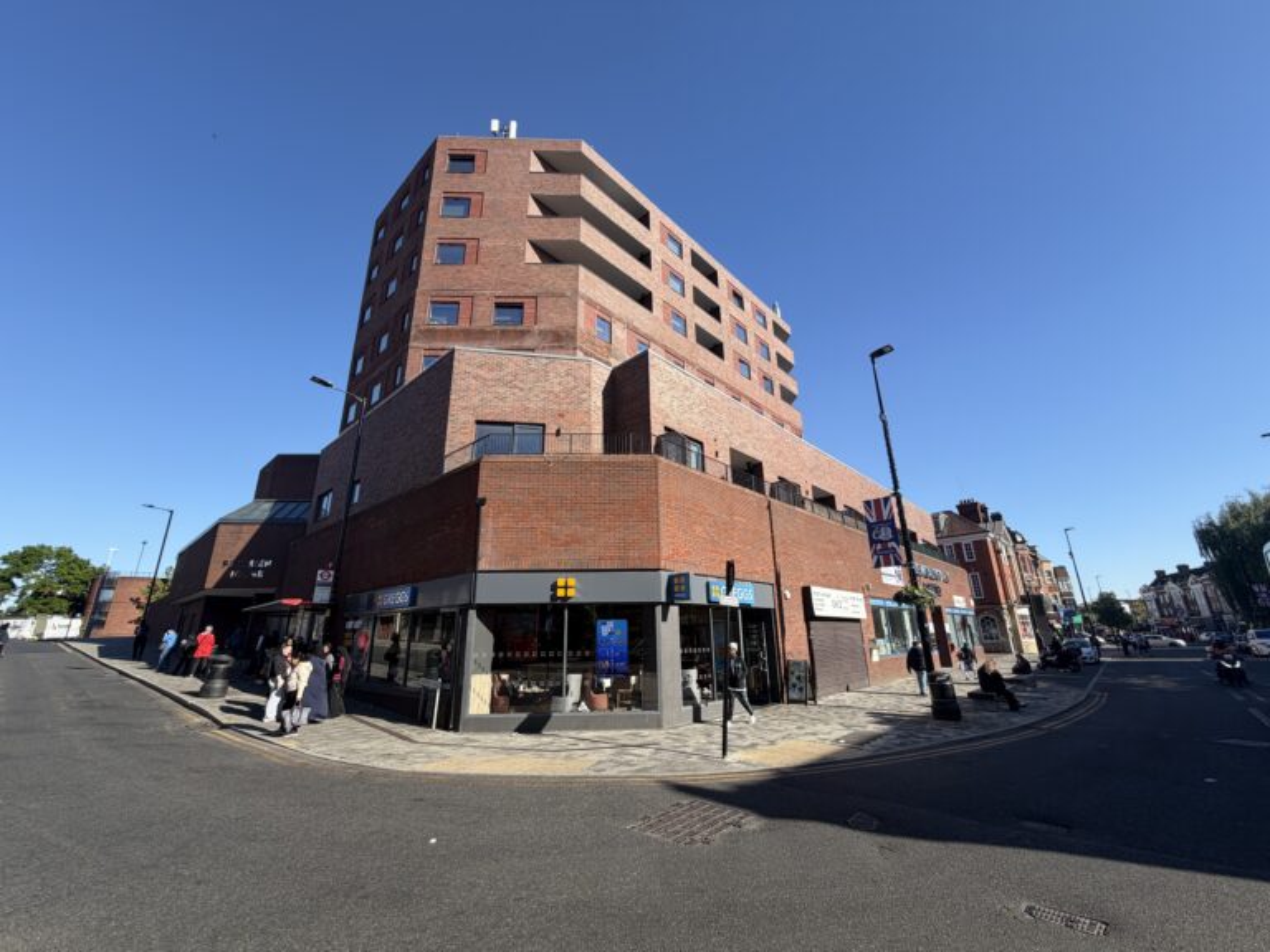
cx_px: 635
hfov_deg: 102.1
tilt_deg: +17.4
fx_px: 514
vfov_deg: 85.7
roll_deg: +1.3
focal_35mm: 14
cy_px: 476
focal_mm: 2.22
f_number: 2.2
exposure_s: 1/770
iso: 32
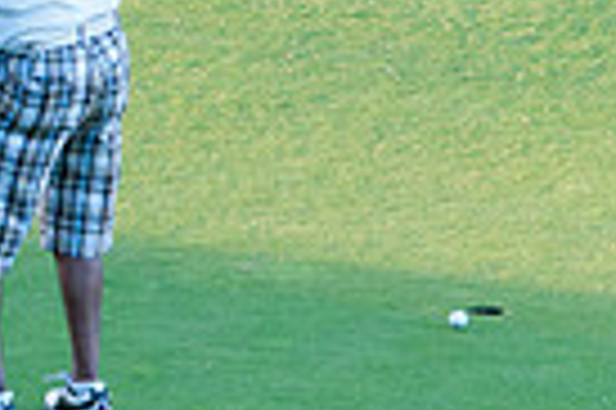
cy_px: 228
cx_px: -103
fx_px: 5982
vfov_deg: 3.9
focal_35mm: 350
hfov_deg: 5.9
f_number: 5.6
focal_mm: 55
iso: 500
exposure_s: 1/125
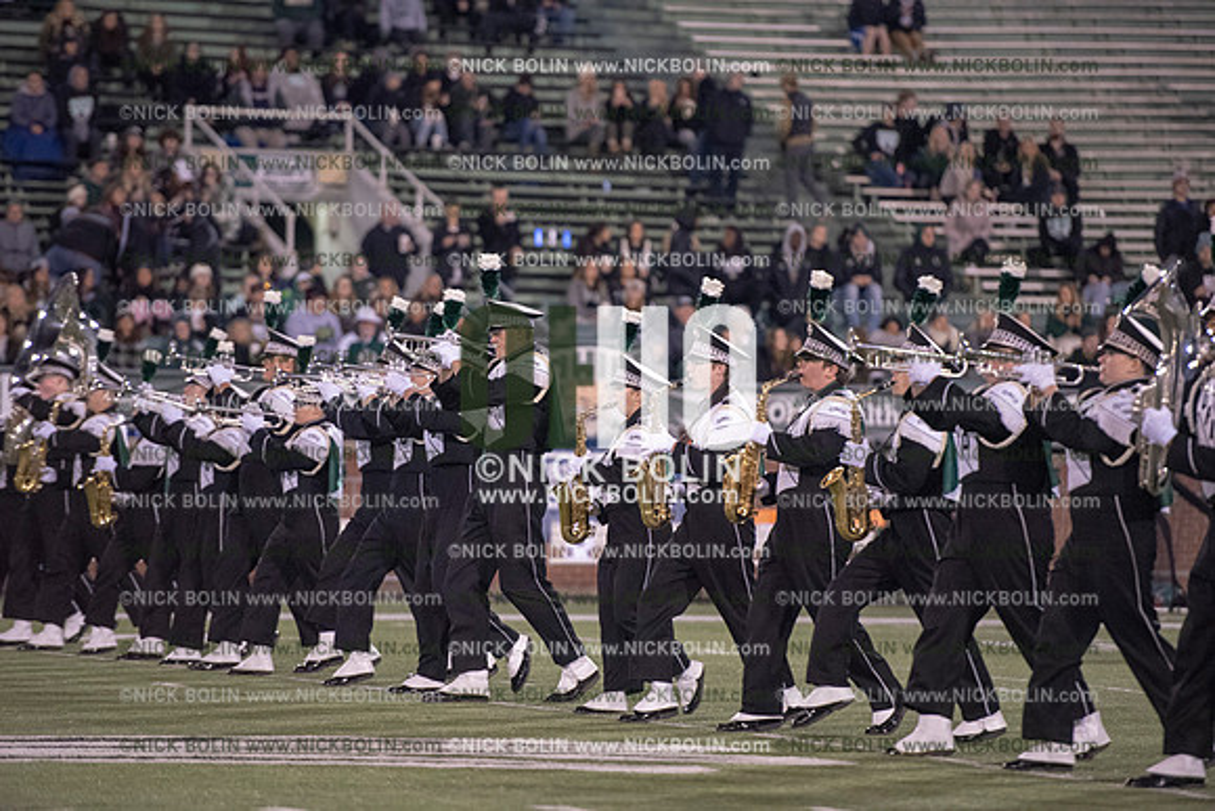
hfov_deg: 10.3
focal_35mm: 200
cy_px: 406
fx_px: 6751
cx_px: 608
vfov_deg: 6.9
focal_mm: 200
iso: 5000
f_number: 3.2
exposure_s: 1/1250
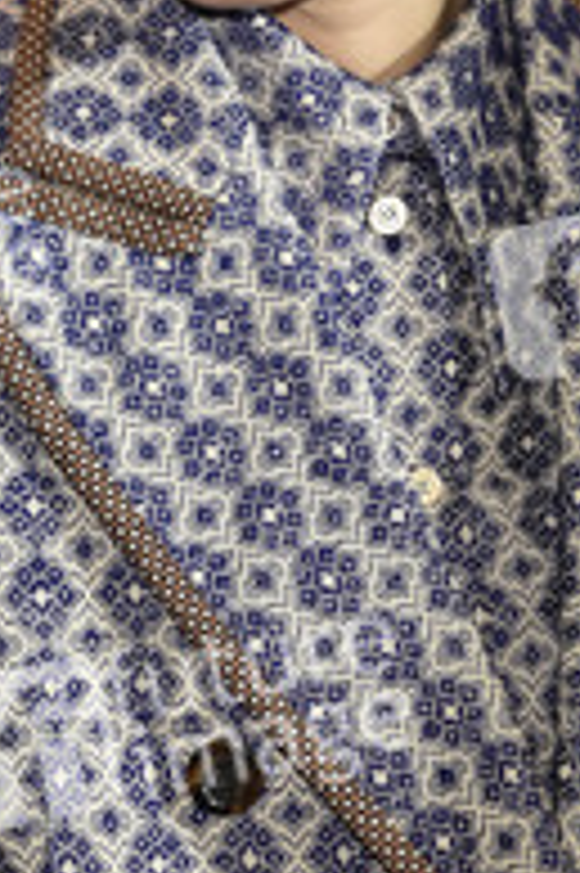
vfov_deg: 4.8
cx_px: 310
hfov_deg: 3.2
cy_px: 50
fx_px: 10482
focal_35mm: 433
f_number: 3.5
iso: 640
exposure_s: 1/400
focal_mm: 140
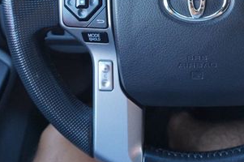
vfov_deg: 24.9
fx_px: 345
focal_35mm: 51
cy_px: -7
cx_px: 193
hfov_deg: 37.6
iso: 800
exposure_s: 1/60
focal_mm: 16
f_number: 4
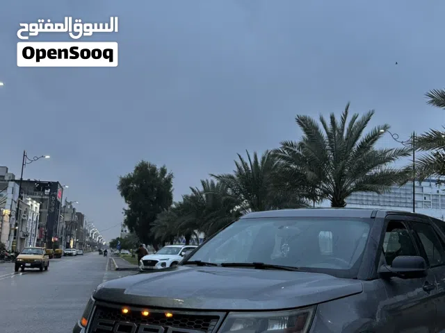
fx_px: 309
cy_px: 166
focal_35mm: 24
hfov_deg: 71.6
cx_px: 222
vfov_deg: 56.8
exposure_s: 1/101
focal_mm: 6.86
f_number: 1.78
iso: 50
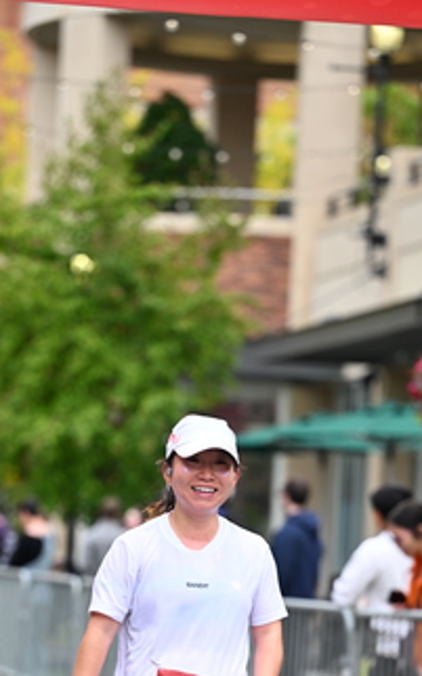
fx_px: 3849
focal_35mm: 209
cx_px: 188
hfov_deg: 6.3
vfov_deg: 10.0
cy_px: 544
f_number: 2.8
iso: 640
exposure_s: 1/2000
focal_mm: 120
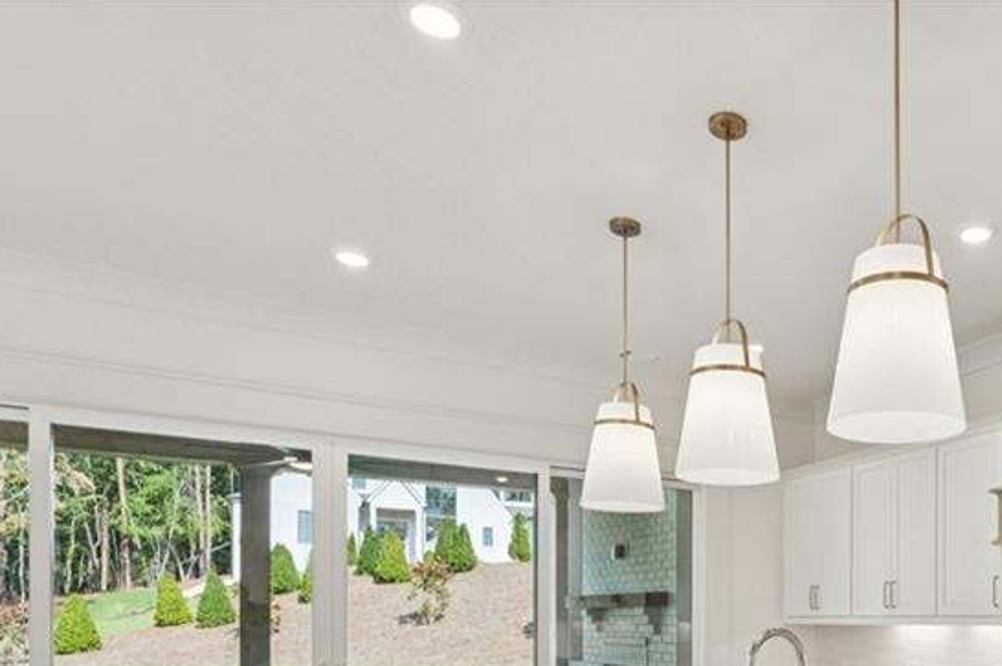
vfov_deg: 39.8
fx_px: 834
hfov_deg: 56.2
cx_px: 839
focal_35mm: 30
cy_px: 621
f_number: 8
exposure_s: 1/50
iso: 400
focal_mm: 16
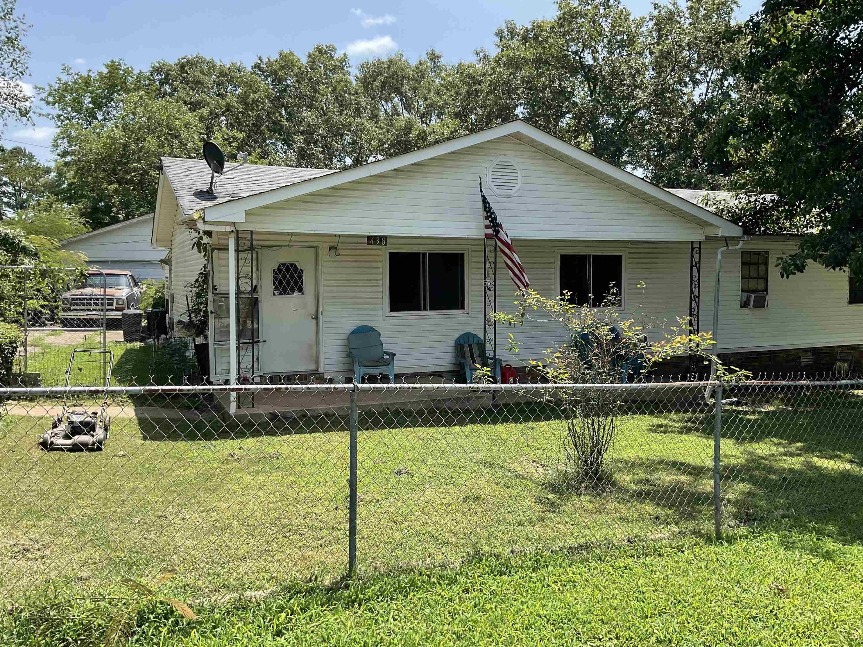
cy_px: 329
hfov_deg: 60.0
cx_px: 443
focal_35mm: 30
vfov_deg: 46.8
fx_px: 748
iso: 16
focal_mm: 3
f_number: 1.8
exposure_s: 1/749
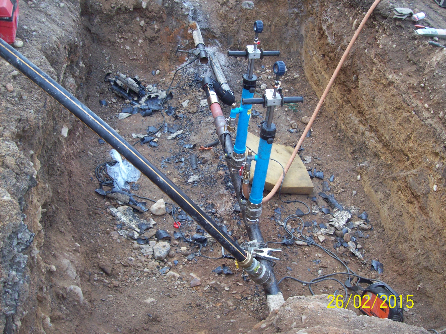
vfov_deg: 39.6
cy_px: 167
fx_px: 464
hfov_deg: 51.4
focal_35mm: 36
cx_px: 223
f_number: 2.7
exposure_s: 1/64
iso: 80
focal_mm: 6
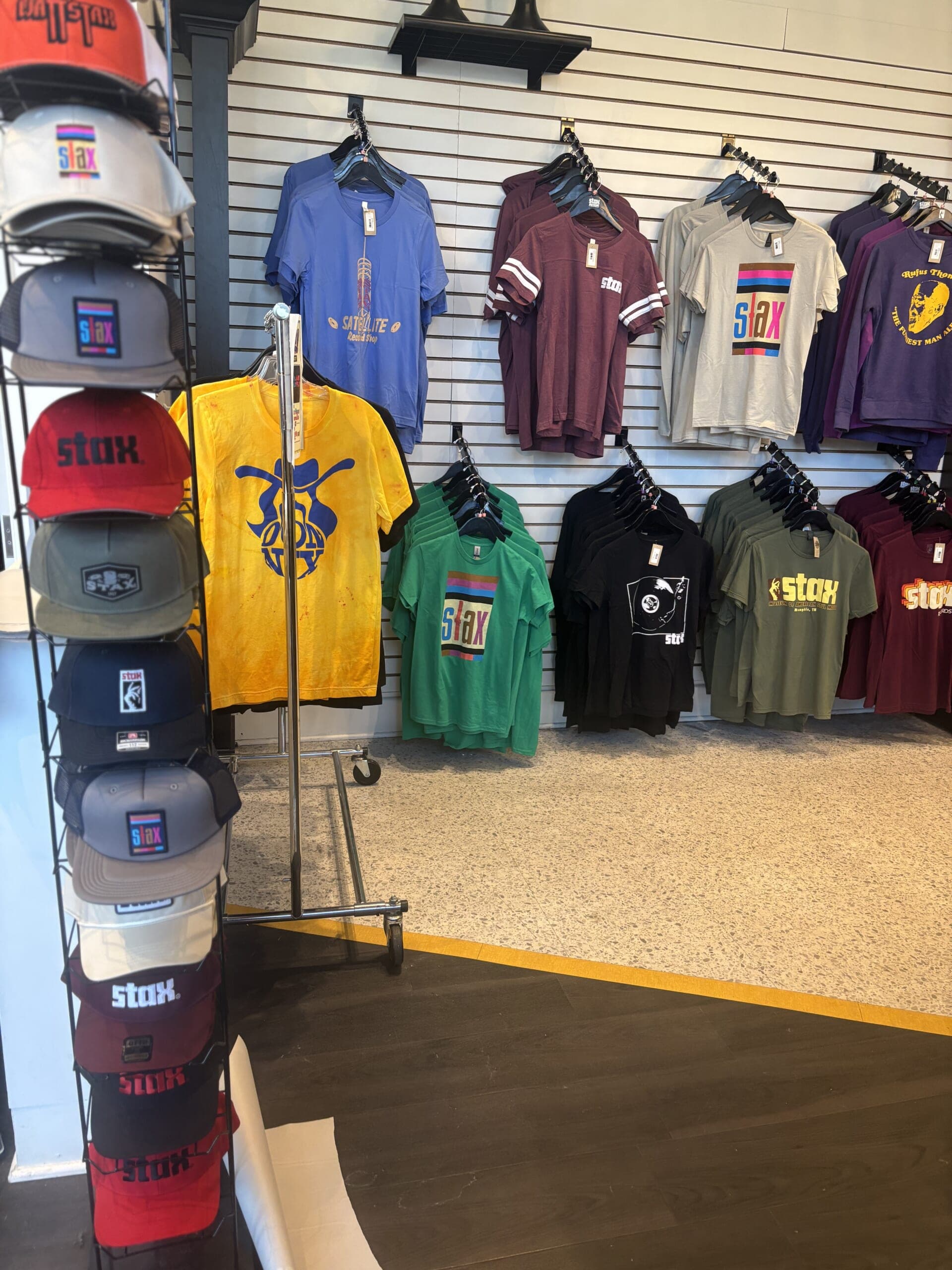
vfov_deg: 67.3
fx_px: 953
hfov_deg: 53.1
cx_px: 476
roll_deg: -2.9
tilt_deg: -15.3
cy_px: 635
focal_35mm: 26
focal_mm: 5.96
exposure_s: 1/60
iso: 160
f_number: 1.6
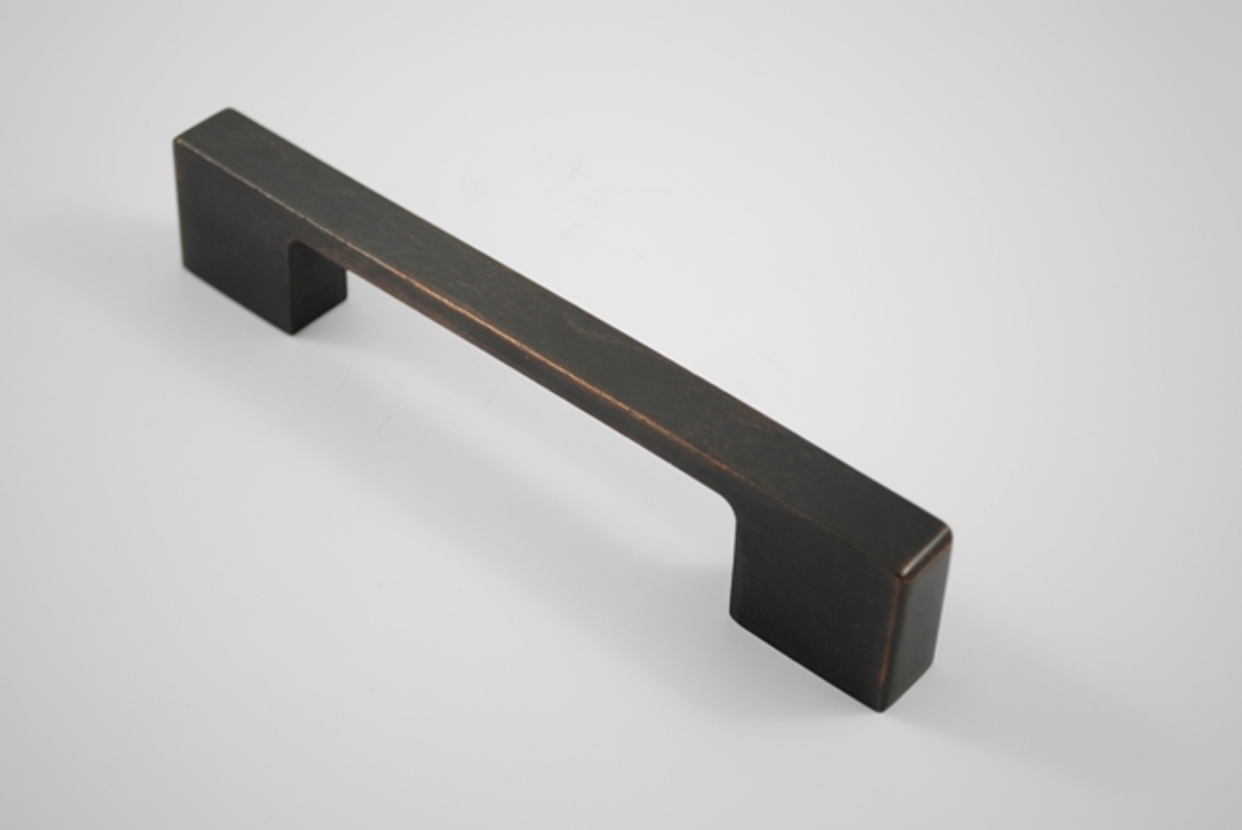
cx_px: 621
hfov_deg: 30.5
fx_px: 2279
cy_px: 415
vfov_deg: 20.7
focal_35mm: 66
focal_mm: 44
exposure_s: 1/15
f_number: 5.3
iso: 100
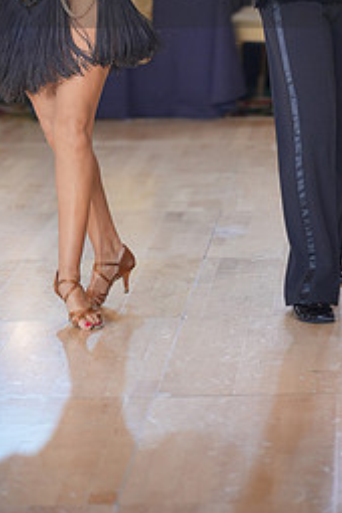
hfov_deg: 7.5
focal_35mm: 182
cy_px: -38
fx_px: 2593
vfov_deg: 11.2
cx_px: 238
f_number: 2
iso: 1000
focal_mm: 80
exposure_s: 1/500
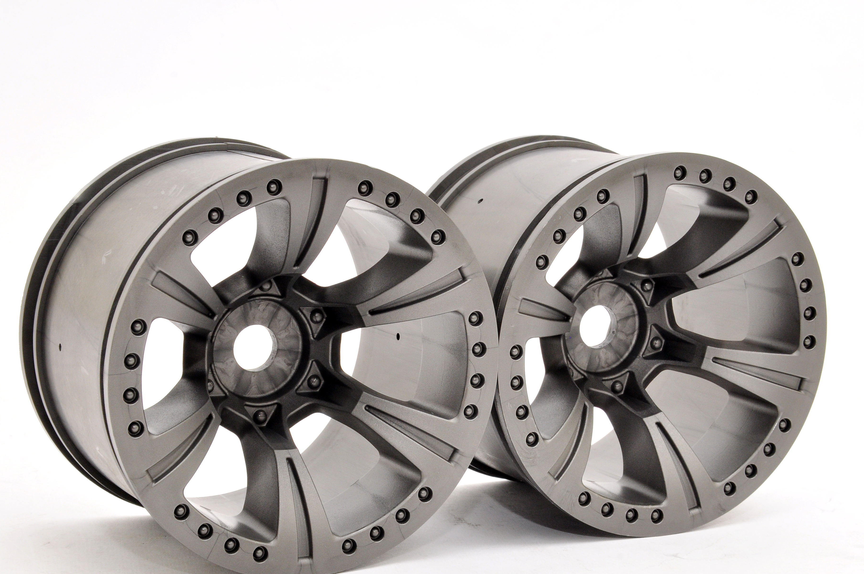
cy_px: 327
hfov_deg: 22.2
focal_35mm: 92
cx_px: 427
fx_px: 2205
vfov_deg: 14.8
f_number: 20
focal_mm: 52
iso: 400
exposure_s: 1/60
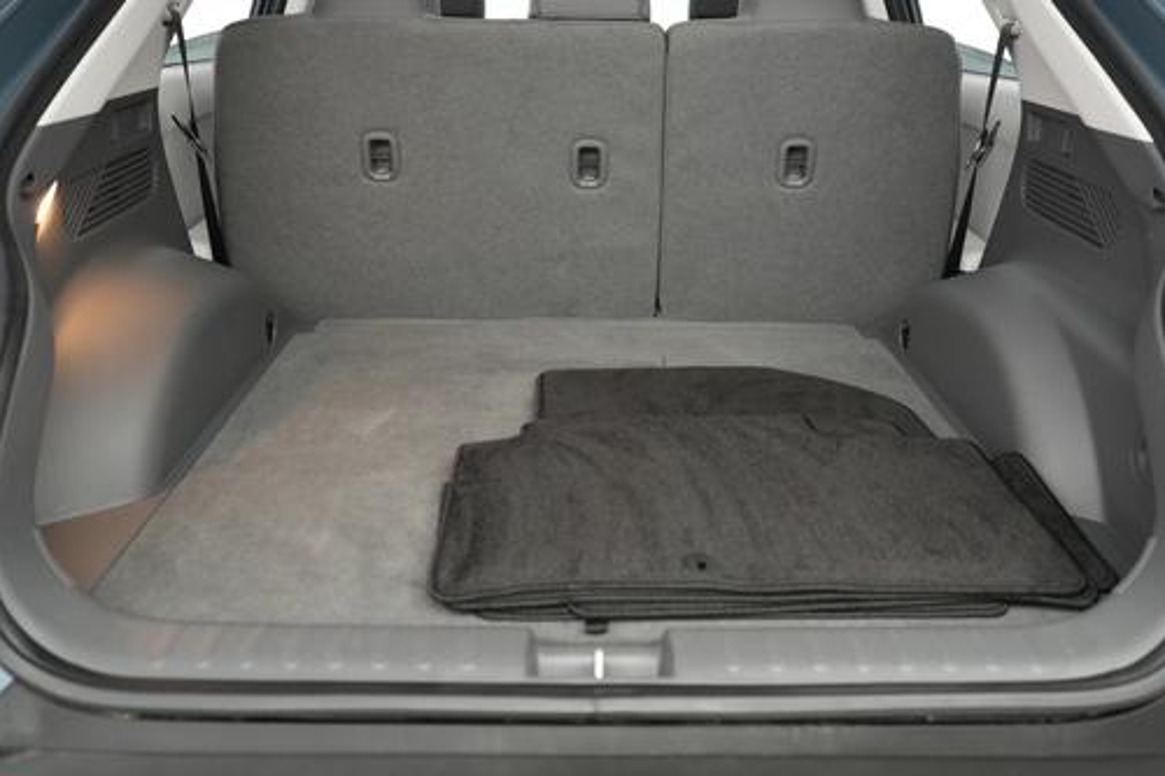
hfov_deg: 58.7
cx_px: 594
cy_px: 310
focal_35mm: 32
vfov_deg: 40.9
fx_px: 1035
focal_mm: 25
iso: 4000
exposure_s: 1/160
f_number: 2.8
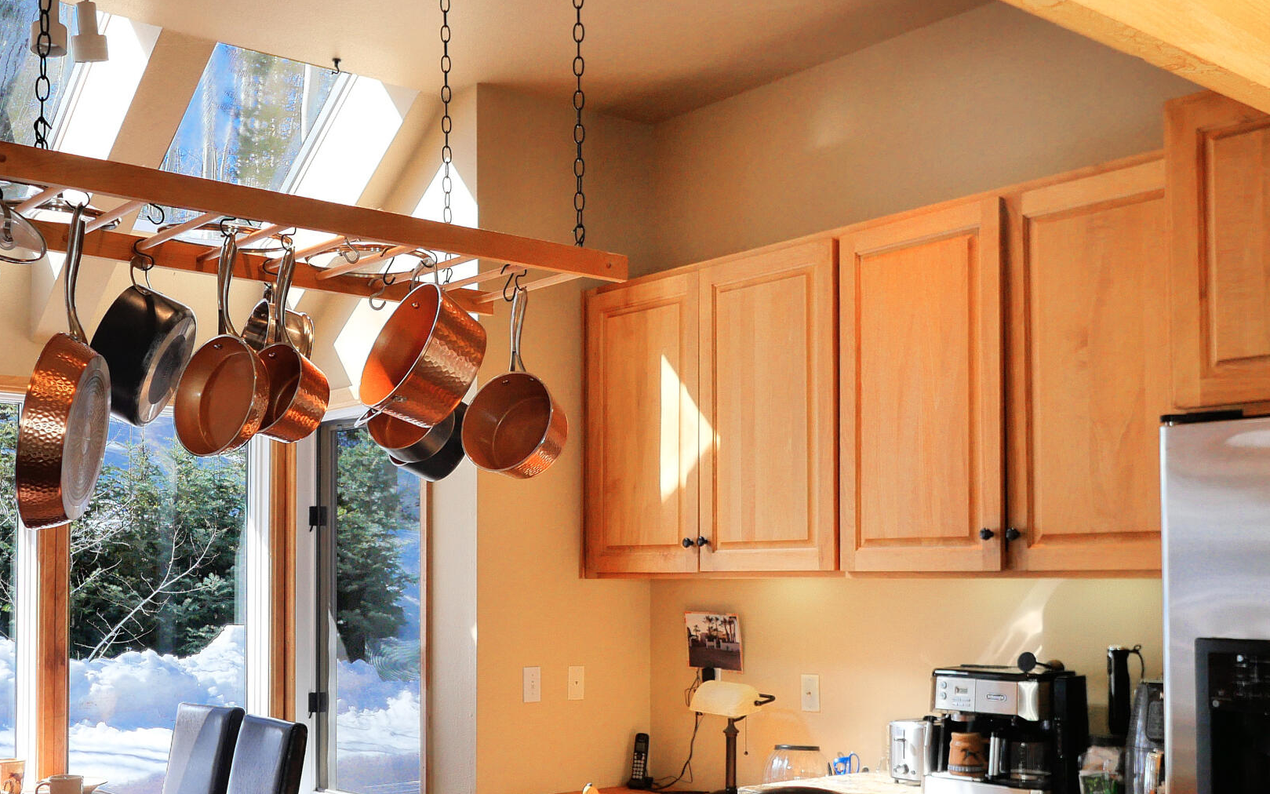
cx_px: 382
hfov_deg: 55.0
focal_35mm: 34
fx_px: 1177
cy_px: 632
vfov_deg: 36.1
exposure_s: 1/800
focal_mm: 9
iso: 800
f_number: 4.5
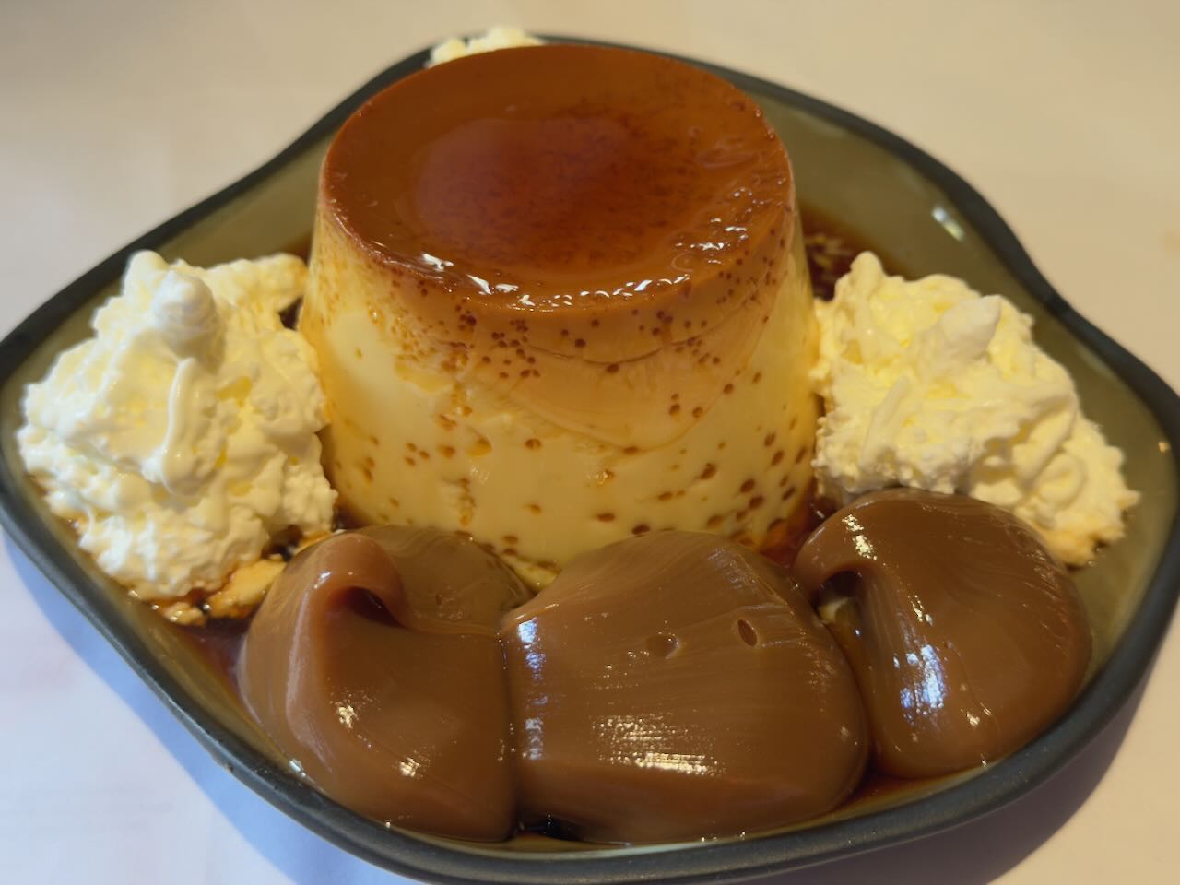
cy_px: 442
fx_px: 1636
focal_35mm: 48
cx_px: 590
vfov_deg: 30.3
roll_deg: -1.6
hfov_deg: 39.7
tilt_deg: -42.7
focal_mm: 6.76
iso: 250
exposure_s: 1/50
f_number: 1.78
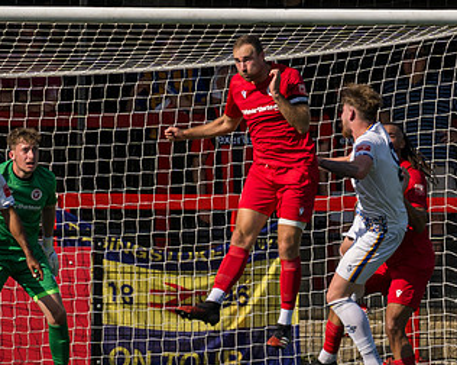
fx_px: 16400
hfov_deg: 1.6
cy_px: 243
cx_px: 474
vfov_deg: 1.3
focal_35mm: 1214
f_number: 4.5
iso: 200
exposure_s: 1/2500
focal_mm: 260
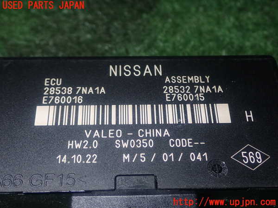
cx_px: 139
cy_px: 104
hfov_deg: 38.2
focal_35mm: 50
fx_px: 402
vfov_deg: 29.1
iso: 200
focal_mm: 9.01
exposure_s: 1/50
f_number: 9
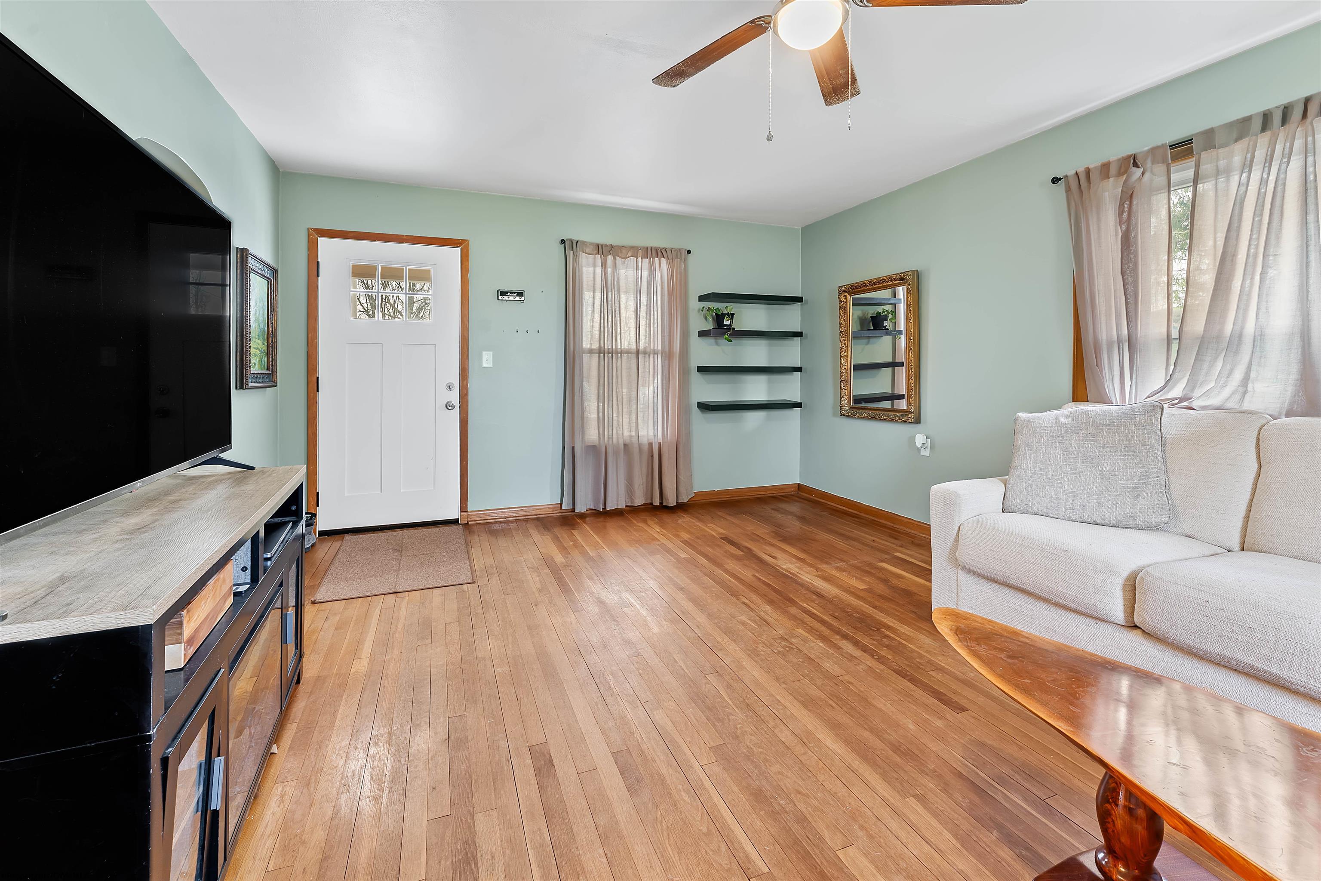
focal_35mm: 14
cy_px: 440
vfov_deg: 81.2
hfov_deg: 104.3
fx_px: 514
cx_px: 660
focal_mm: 14
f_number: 9
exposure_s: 3.2
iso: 200
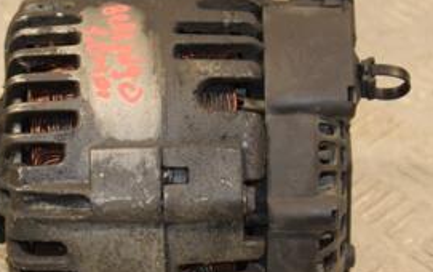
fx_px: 1996
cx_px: 125
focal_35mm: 169
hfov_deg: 12.4
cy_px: 152
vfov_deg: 7.8
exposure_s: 1/125
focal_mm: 50
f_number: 5
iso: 800
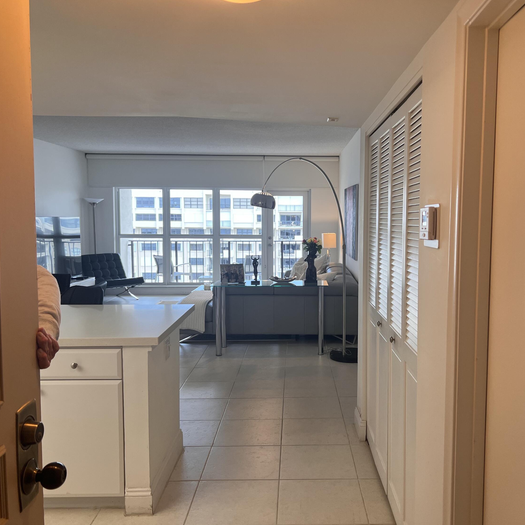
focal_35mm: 31
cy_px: 261
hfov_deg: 52.3
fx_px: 532
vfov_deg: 52.5
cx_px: 307
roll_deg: -0.1
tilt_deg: -5.0
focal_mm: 5.7
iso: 80
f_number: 1.5
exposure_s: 1/83
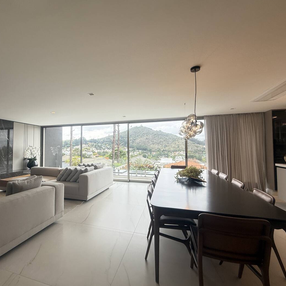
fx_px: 159
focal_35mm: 17
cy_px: 143
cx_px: 119
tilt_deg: +2.5
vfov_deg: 84.0
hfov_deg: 83.2
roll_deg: +0.2
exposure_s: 1/170
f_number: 2.2
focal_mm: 2.22
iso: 64
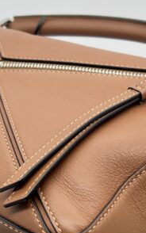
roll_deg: -0.4
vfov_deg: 21.4
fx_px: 611
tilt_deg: -21.7
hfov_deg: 13.6
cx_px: 76
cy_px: 175
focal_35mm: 96
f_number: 1.5
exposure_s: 1/100
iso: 32
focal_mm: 5.7
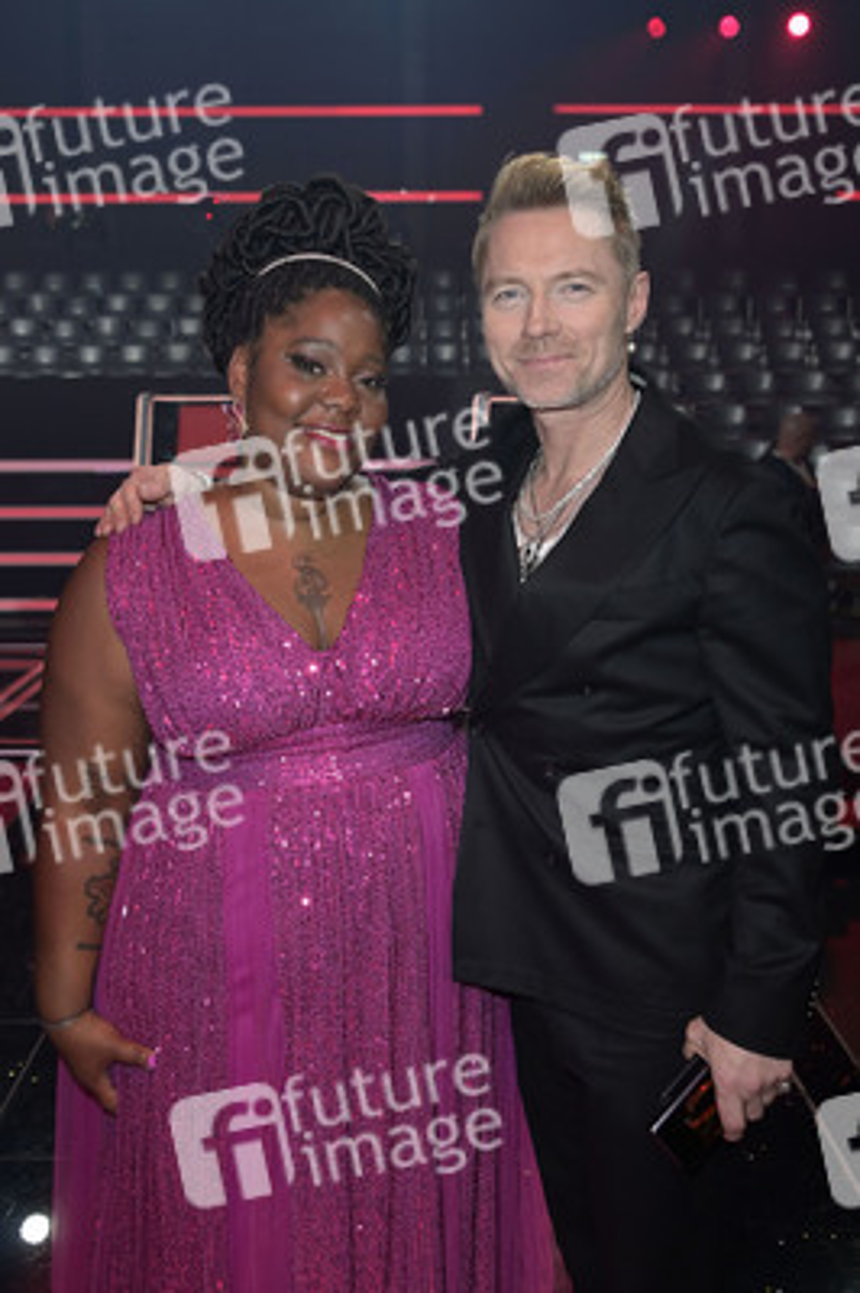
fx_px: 1220
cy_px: 646
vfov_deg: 55.8
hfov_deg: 38.8
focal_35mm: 34
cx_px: 430
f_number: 5
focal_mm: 34
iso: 2500
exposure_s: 1/200
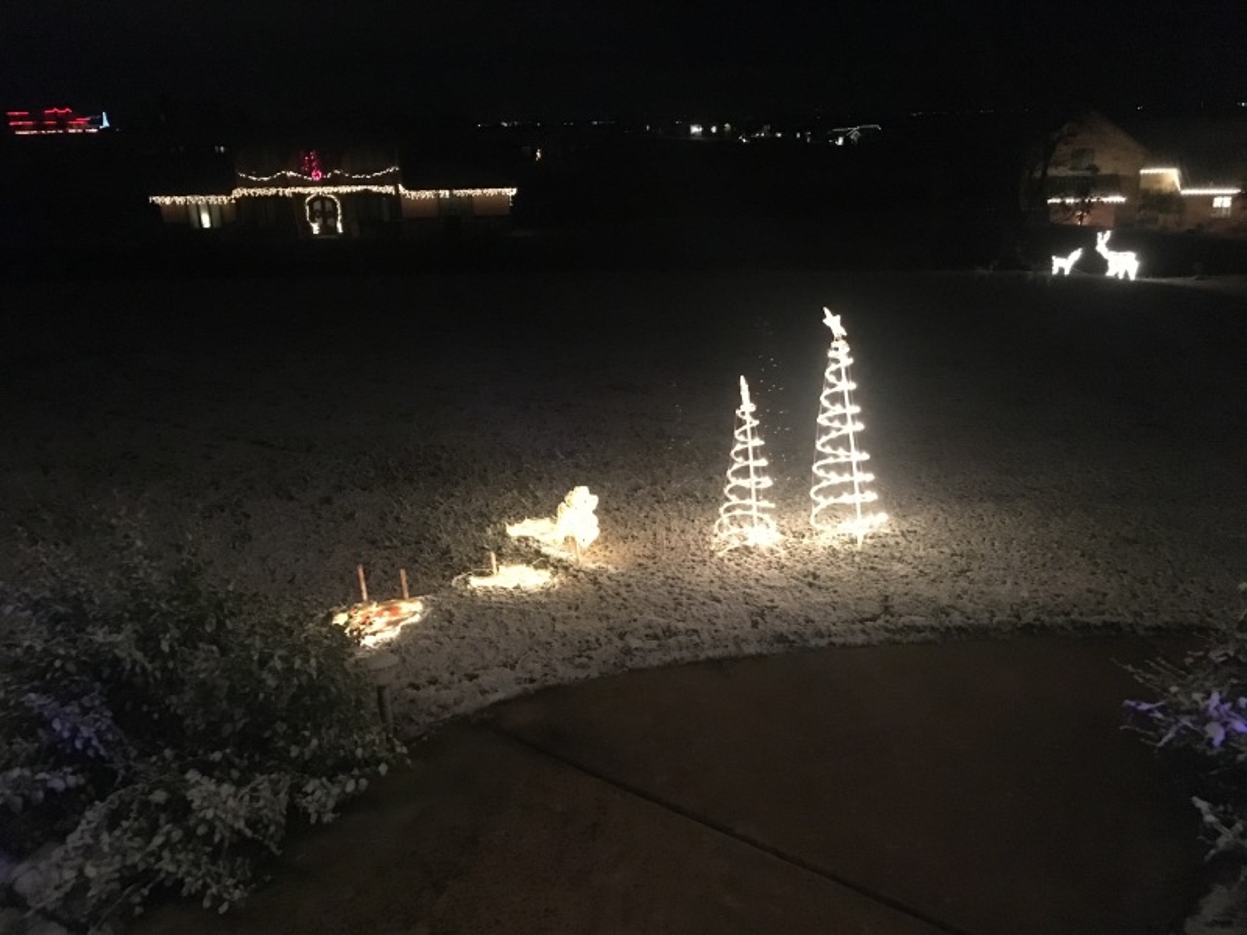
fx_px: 1045
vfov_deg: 48.2
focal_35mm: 29
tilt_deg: -17.3
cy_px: 468
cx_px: 624
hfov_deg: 61.7
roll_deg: +2.8
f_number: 2.2
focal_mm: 4.15
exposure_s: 1/15
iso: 1000
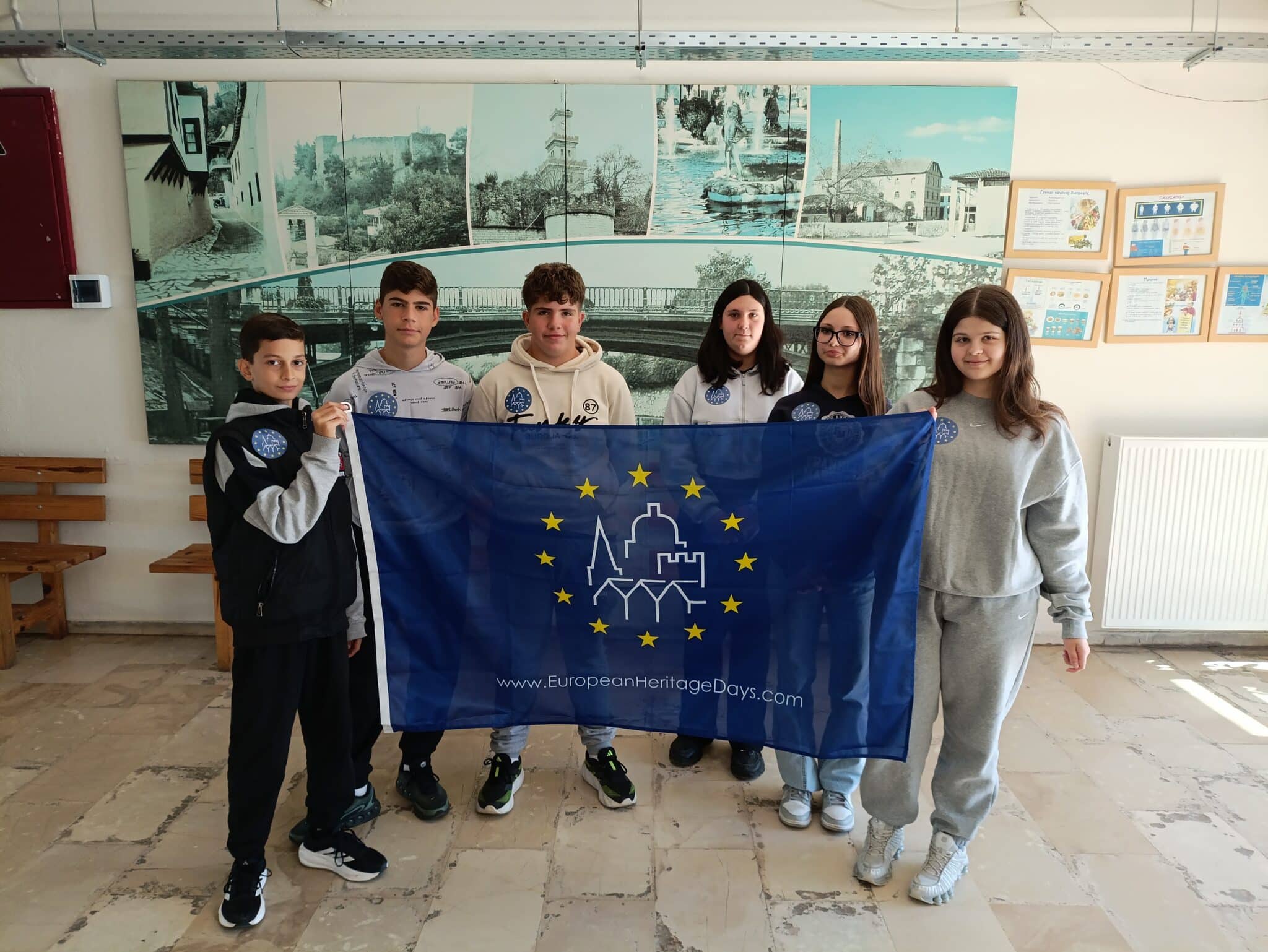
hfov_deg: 69.4
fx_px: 916
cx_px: 634
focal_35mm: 25
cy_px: 476
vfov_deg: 54.9
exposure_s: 1/100
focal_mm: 4.71
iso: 160
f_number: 1.7
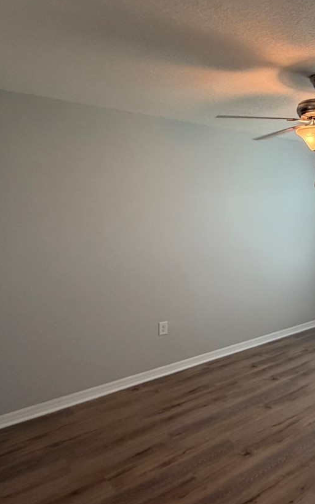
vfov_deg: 64.6
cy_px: 247
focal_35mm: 29
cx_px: 313
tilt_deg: -5.1
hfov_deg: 38.5
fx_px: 398
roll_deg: +0.2
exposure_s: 1/120
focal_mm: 2.22
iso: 250
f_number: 2.2
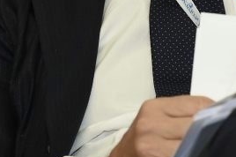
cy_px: -50
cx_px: 210
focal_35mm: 695
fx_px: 4551
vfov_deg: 2.0
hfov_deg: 3.0
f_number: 5.6
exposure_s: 1/160
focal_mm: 155
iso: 800
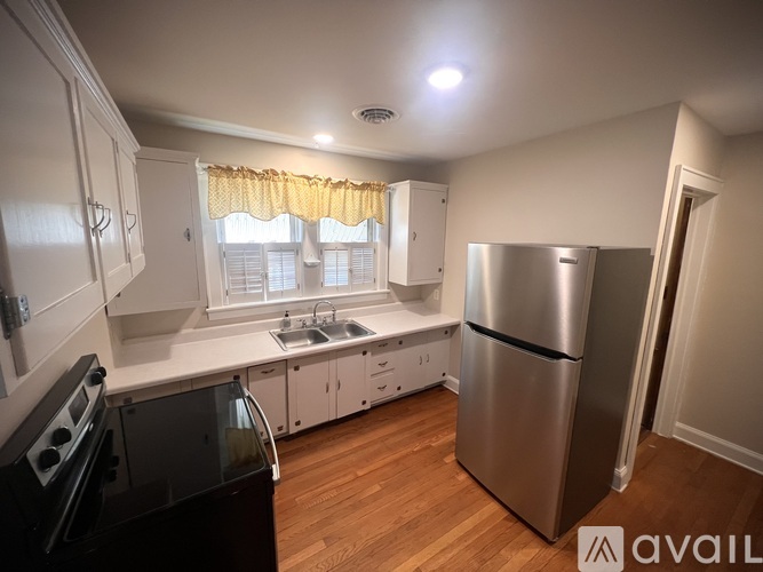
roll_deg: -0.3
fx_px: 286
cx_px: 382
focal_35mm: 13
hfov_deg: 106.2
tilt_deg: -11.2
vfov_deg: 89.9
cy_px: 286
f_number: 1.8
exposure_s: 1/120
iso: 200
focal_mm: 1.57
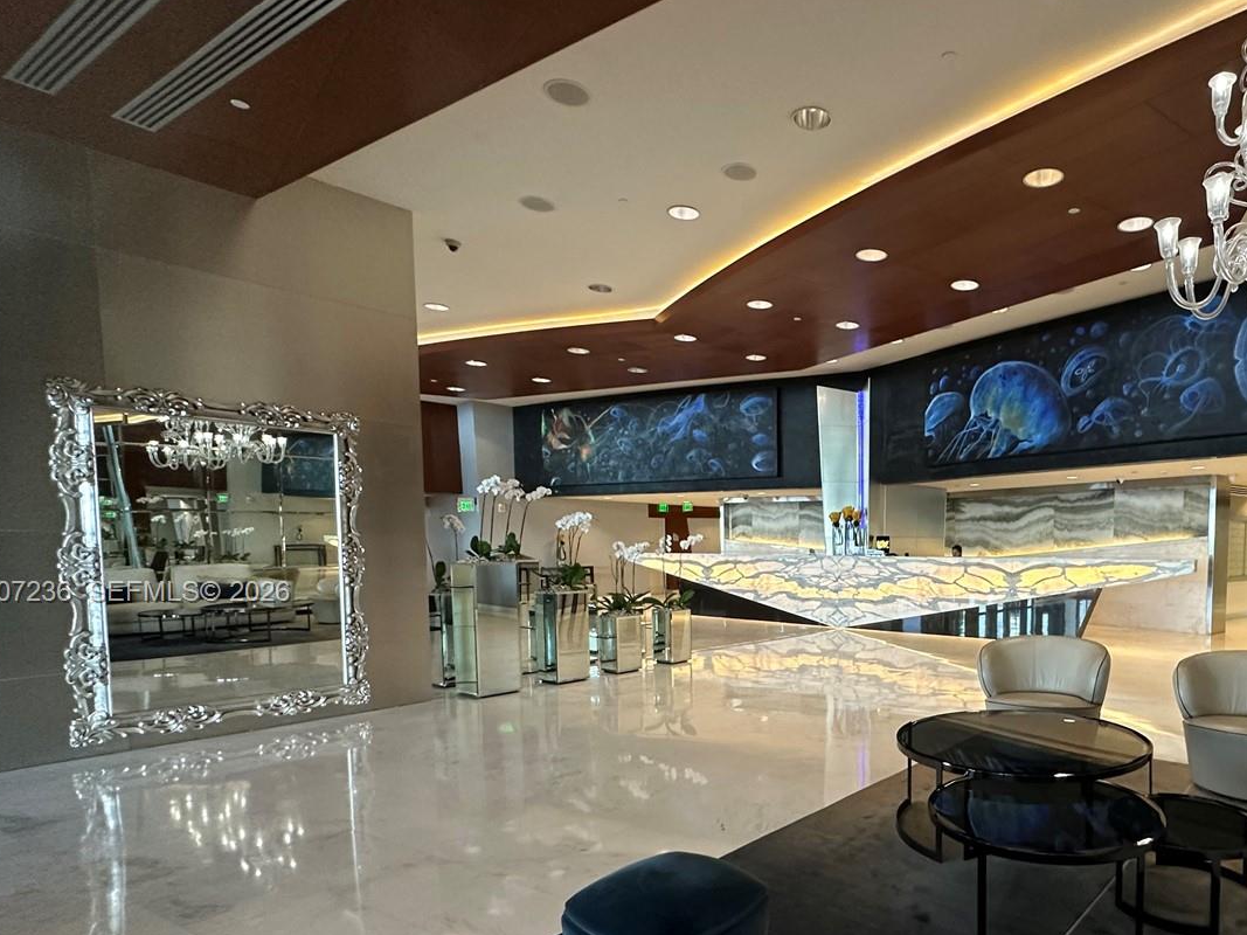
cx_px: 861
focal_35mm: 21
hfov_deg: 75.7
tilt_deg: -4.3
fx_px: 756
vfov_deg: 62.4
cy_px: 594
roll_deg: -0.1
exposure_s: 1/60
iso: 320
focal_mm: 2.22
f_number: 2.2
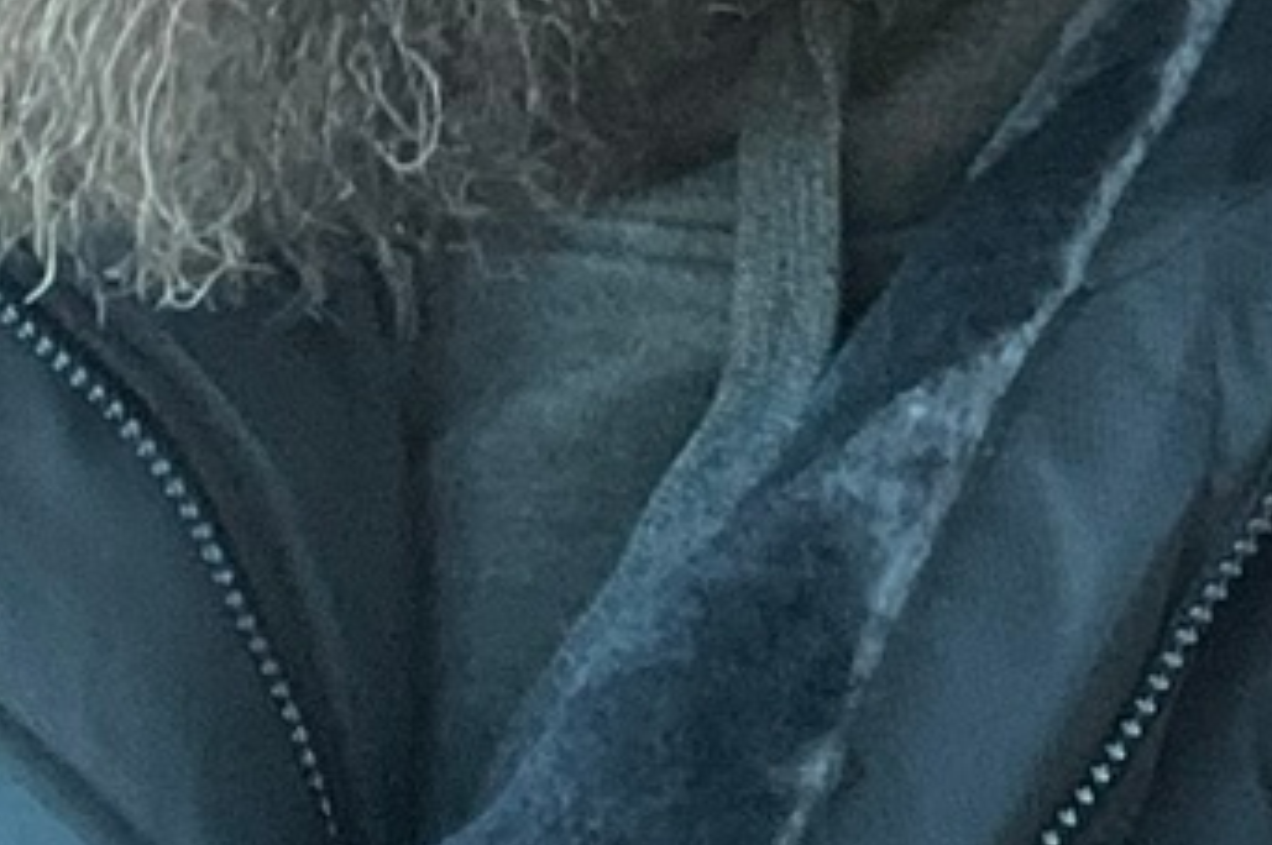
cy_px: 282
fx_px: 5048
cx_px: 3200
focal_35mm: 143
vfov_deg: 9.6
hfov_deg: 11.5
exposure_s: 1/121
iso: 80
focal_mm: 2.71
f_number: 2.2
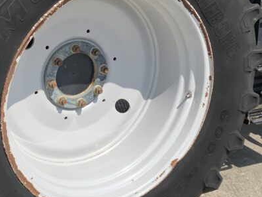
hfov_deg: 25.9
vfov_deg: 19.6
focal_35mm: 75
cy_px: 82
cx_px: 105
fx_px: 568
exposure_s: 1/1412
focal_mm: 3
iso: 16
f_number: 1.8
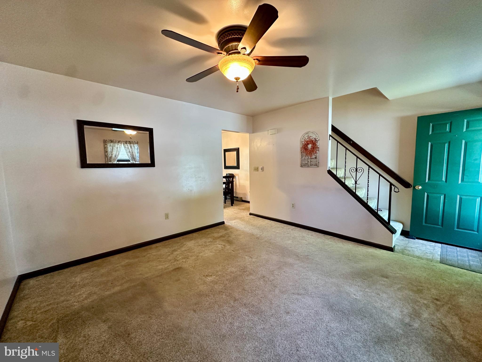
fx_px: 195
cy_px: 181
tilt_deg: -5.0
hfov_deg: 102.1
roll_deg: +0.5
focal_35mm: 14
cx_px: 241
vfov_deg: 85.7
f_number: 2.2
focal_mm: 2.22
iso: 320
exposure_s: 1/60
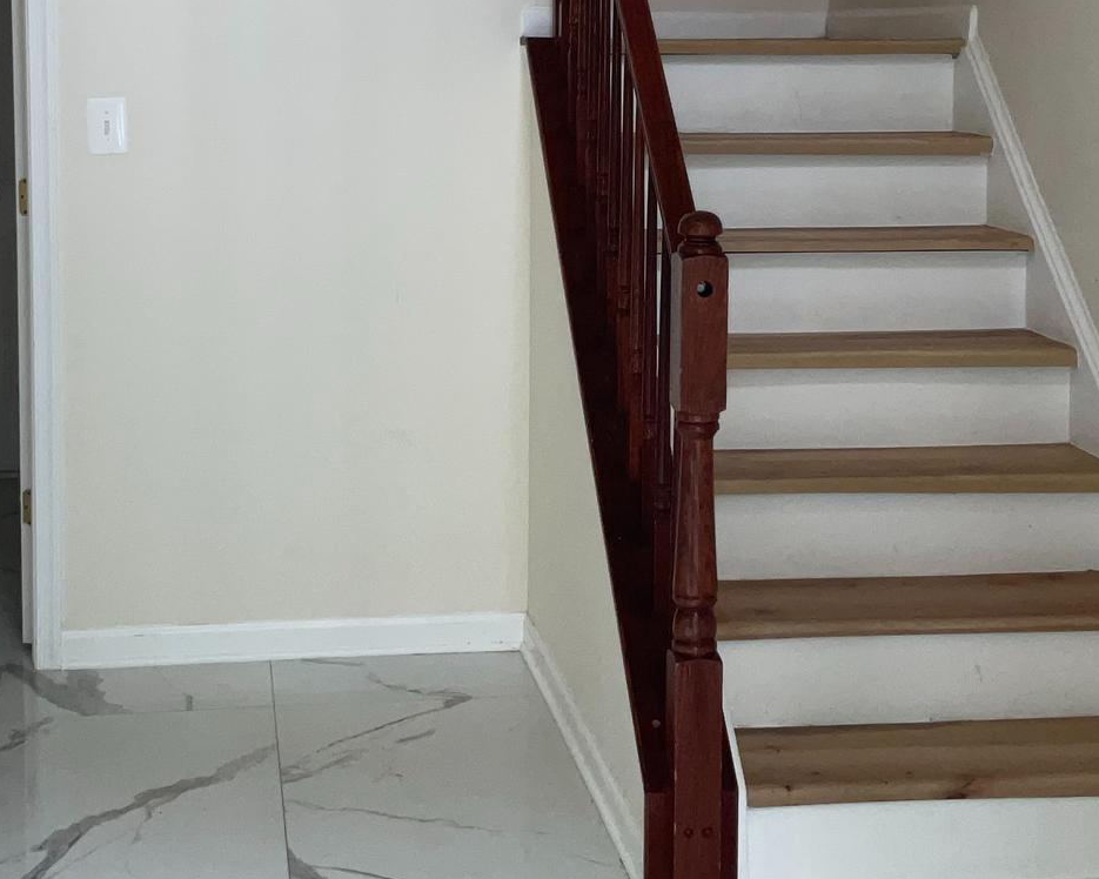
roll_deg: -0.3
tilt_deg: -5.1
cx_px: 463
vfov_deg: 24.3
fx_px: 2017
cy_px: 223
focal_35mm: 62
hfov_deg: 30.4
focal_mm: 3
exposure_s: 1/67
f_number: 1.8
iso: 40
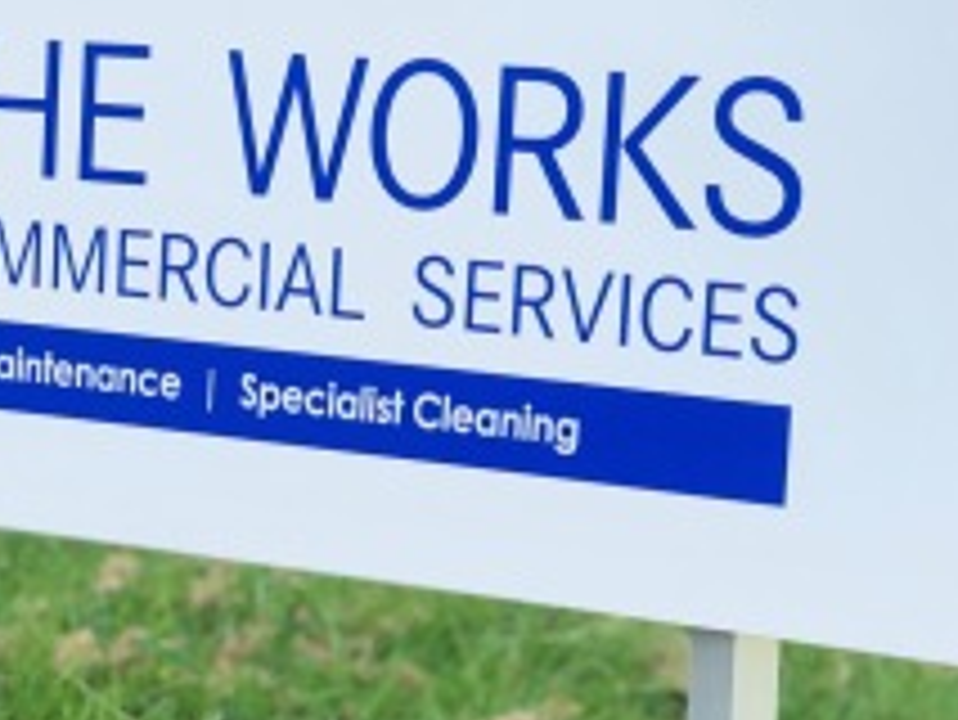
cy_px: 315
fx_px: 3461
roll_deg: +2.5
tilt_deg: -12.0
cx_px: 126
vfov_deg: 11.9
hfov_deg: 15.6
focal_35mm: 125
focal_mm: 6
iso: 16
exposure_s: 1/298
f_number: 2.4
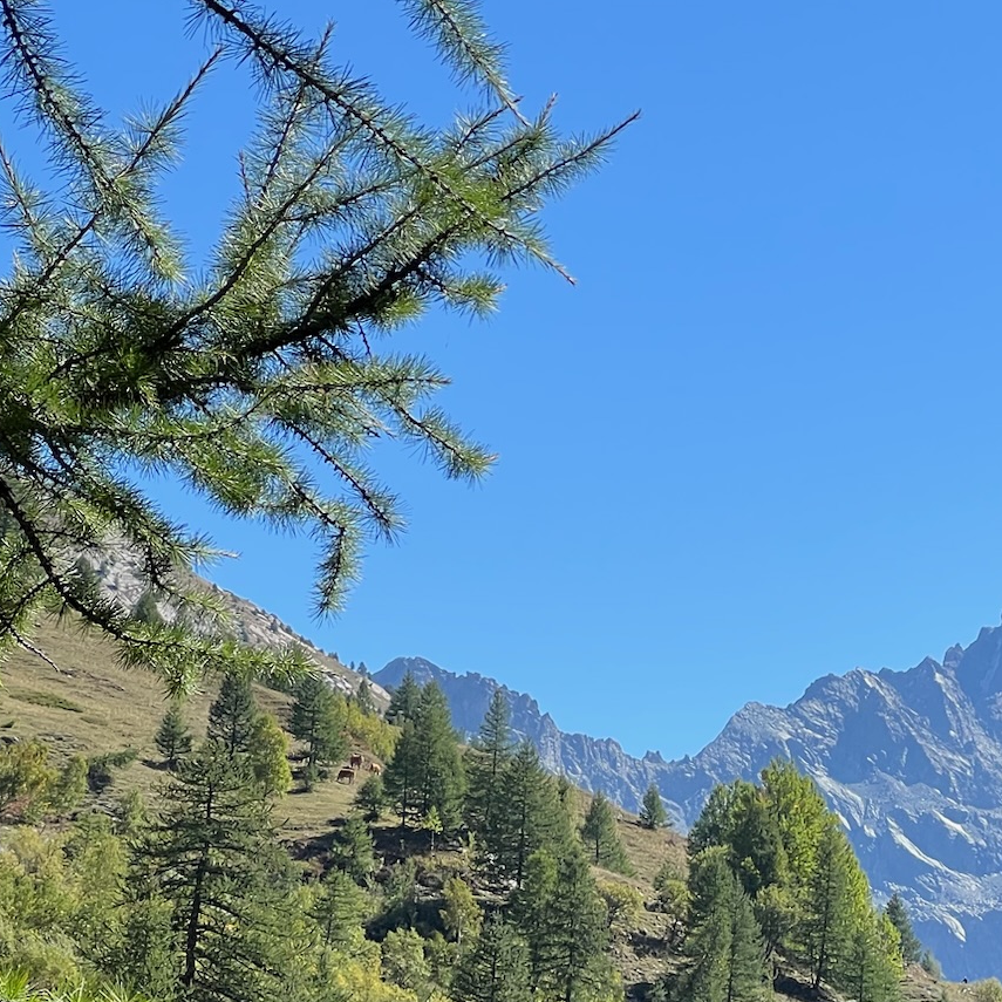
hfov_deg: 10.6
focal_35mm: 163
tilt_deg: +8.5
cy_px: 783
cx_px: 1182
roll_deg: -2.6
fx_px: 5338
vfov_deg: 10.7
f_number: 2.8
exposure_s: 1/595
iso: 32
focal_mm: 9
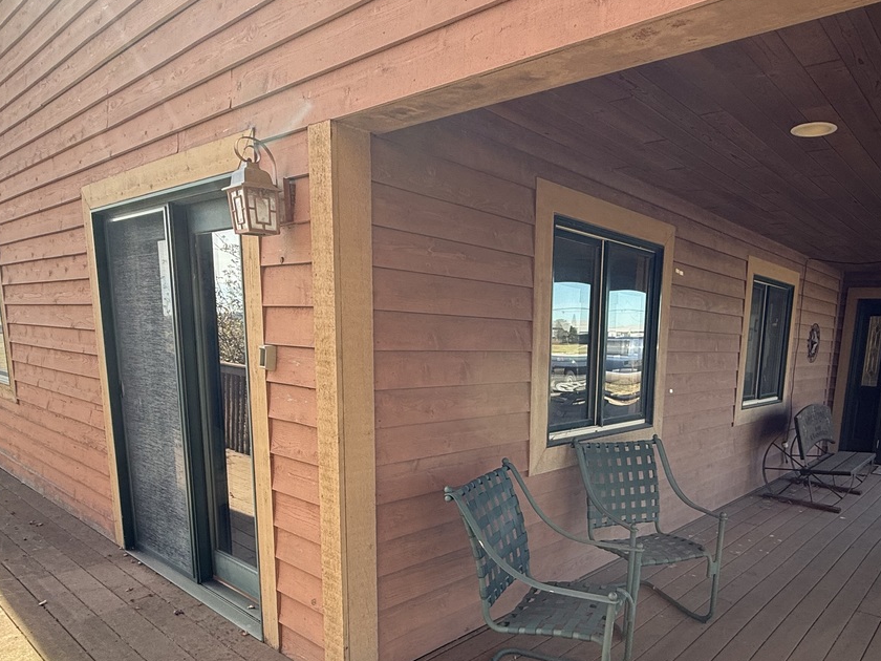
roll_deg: -2.3
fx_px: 611
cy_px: 452
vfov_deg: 55.4
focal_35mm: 24
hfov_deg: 70.2
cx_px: 560
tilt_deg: -9.9
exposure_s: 1/194
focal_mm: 2.22
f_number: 2.2
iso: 64
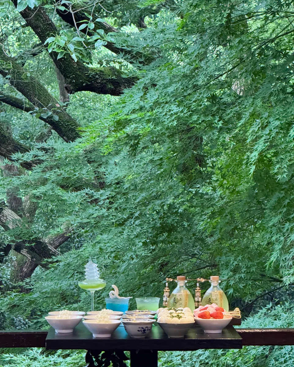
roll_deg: +0.7
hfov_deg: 11.0
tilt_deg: -0.8
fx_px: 1533
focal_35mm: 141
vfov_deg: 13.7
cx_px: 128
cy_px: 204
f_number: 2.8
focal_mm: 15.66
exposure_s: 1/60
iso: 320
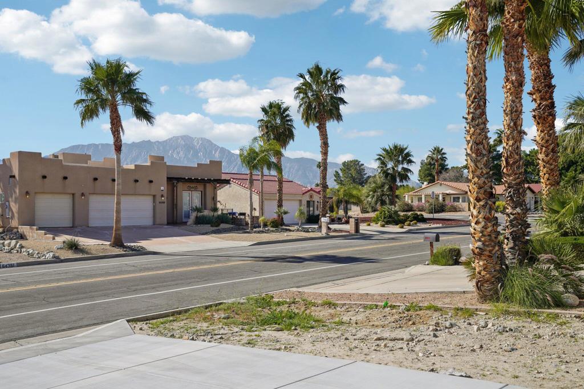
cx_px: 292
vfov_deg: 38.9
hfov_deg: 55.8
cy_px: 194
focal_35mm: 34
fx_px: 551
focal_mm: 34
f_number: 8
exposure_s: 1/400
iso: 100
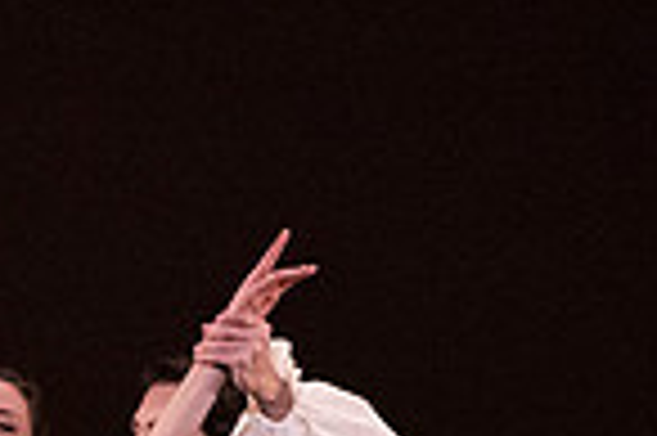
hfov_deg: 1.5
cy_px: 775
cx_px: 108
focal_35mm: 1358
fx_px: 24755
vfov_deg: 1.0
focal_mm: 342
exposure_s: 1/400
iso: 20000
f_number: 7.1
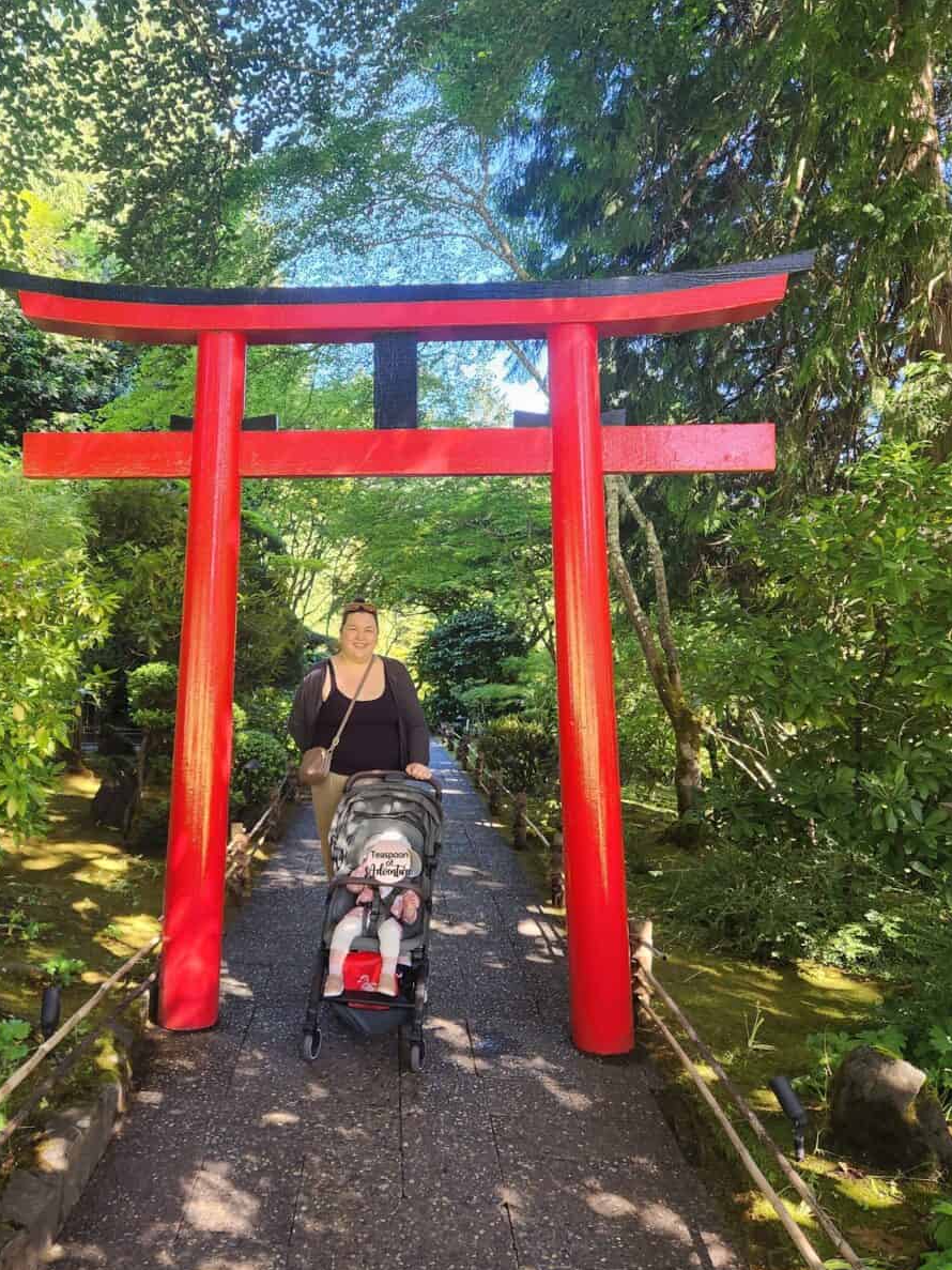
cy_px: 597
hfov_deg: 44.9
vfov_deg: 58.3
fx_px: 1137
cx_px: 329
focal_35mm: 31
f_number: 1.8
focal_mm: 5.4
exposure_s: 1/180
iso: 160
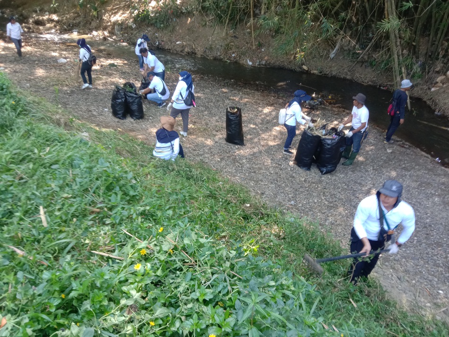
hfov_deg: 67.3
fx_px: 337
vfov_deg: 53.1
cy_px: 168
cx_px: 224
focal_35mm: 26
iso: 163
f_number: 2.2
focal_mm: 3.65
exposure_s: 1/33.3
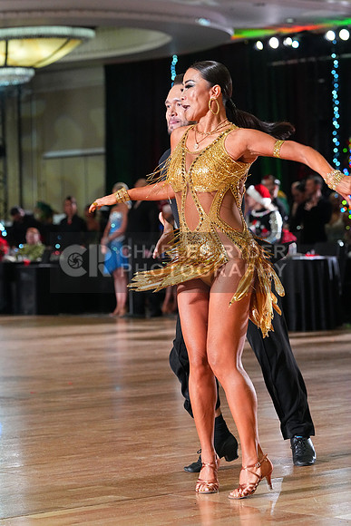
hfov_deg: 11.8
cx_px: 176
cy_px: 263
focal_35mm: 116
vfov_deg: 17.6
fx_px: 1695
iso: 8000
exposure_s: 1/400
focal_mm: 116
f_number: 5
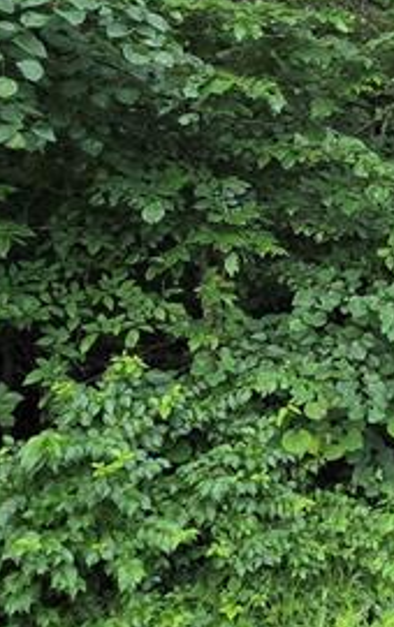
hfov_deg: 20.2
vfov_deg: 37.8
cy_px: 150
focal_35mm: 52
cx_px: 642
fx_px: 891
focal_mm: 2.2
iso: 250
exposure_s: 1/120
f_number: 1.9
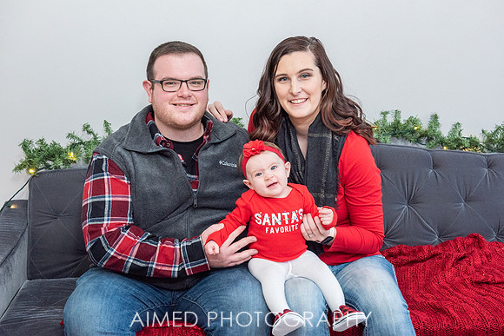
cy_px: 164
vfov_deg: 23.5
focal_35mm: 58
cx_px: 261
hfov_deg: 34.7
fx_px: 807
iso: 1600
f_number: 5.6
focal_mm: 55
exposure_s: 1/250
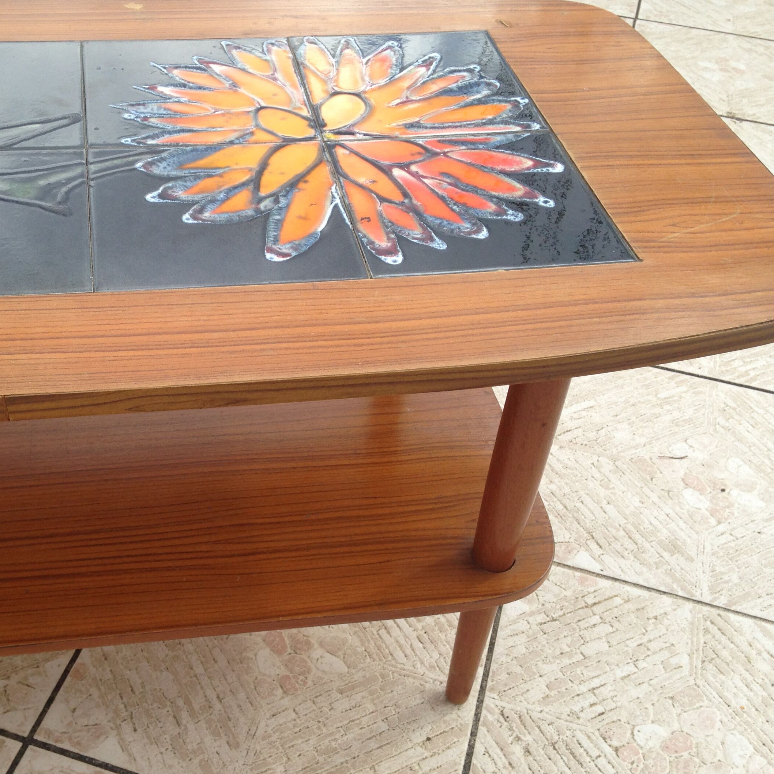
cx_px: 253
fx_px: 1138
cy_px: 426
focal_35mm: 45
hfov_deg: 37.1
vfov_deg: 37.5
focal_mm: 4.12
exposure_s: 1/678
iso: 50
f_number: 2.4
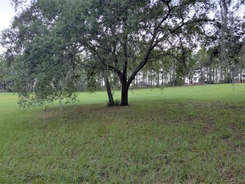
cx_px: 122
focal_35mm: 25
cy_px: 92
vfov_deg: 54.9
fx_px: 177
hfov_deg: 69.4
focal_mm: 4.69
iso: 50
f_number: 1.8
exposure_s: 1/178
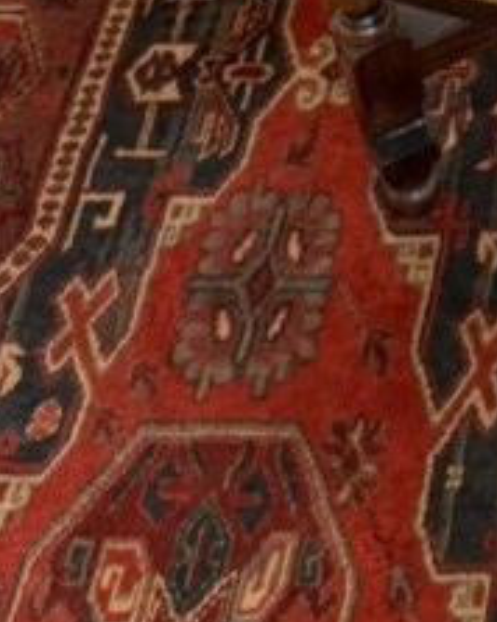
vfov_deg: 14.2
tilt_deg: -44.9
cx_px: 1008
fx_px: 2320
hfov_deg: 11.1
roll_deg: +0.0
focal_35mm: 126
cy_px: -329
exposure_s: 1/50
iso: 125
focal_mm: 6.76
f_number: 1.78
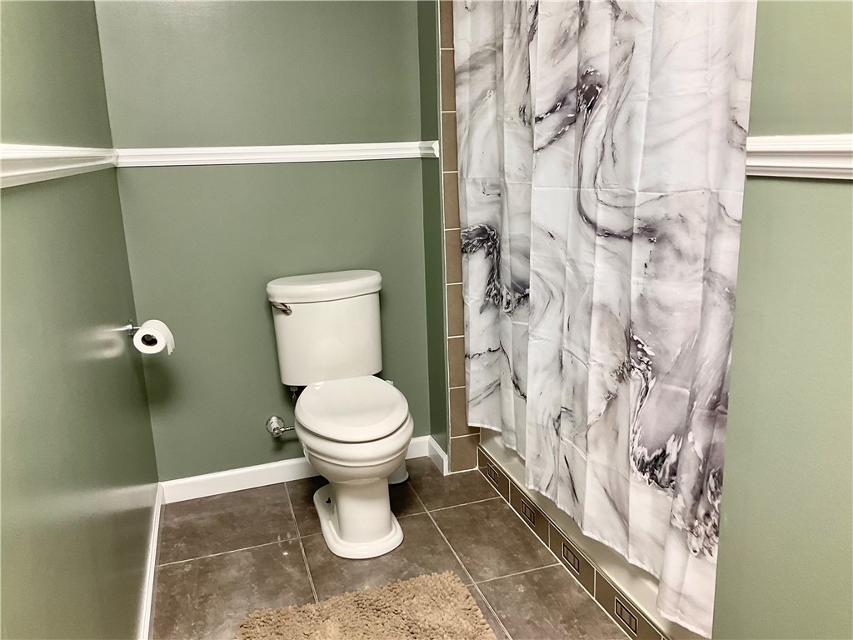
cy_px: 320
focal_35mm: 29
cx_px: 426
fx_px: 715
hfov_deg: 61.7
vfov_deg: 48.2
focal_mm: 3
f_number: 1.8
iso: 100
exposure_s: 1/60
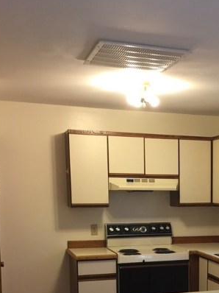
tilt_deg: -8.1
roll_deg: -0.2
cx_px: 201
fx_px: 473
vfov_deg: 32.9
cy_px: 255
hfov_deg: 25.2
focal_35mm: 56
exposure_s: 1/30
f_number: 2.2
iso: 64
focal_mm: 4.15
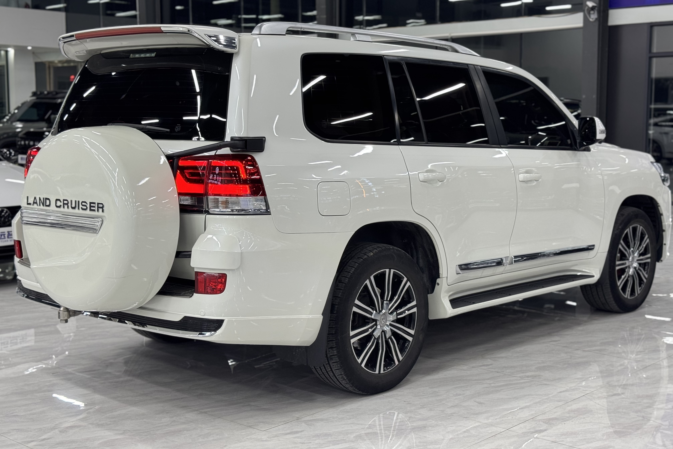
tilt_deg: -6.0
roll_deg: +0.0
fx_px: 935
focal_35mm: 50
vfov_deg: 27.0
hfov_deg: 39.6
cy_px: 199
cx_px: 337
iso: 80
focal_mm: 6.76
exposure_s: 1/100
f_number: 1.78
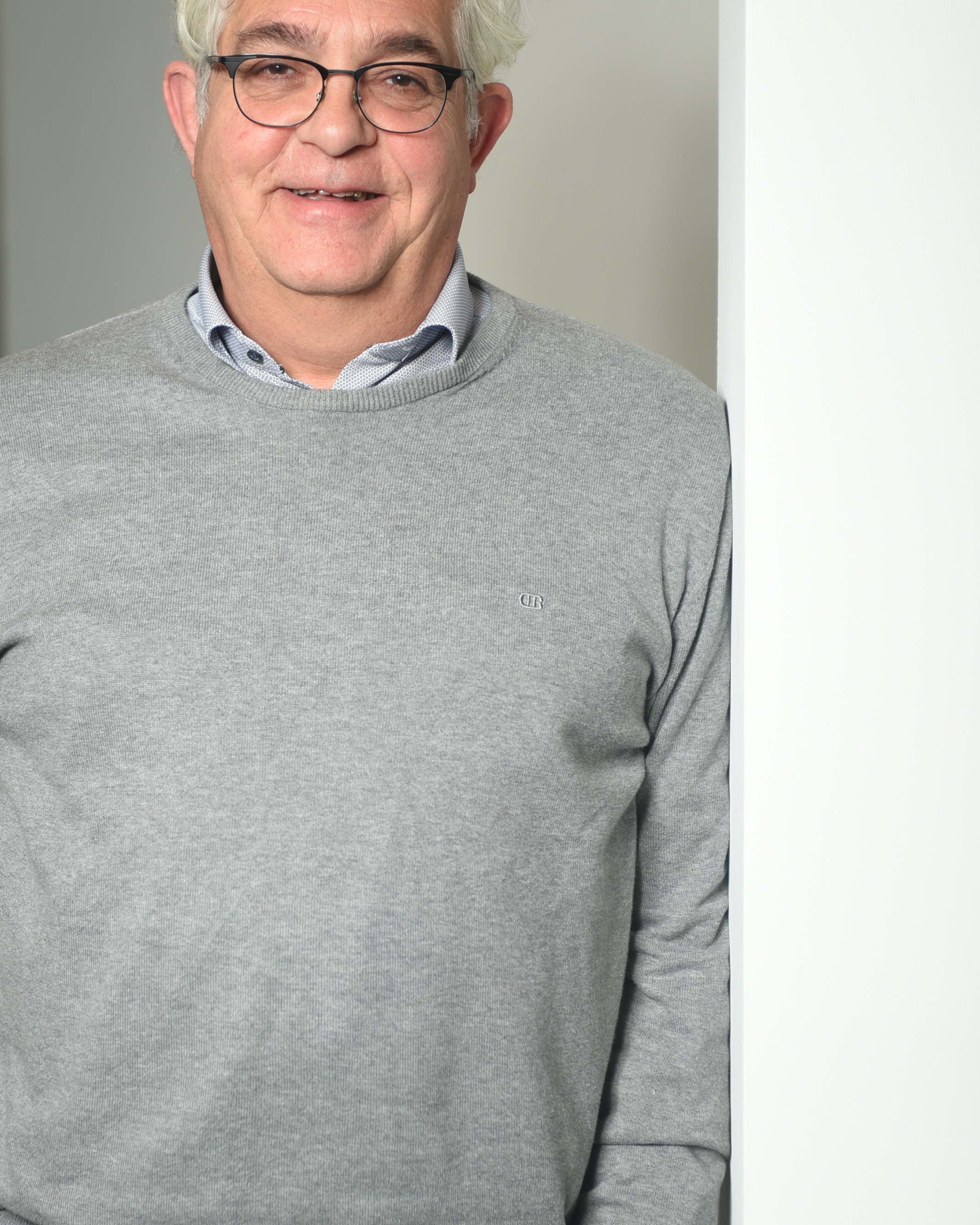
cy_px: 627
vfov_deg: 17.3
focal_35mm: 111
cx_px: 320
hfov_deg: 13.9
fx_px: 4024
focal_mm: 70
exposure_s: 1/50
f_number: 3.2
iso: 100
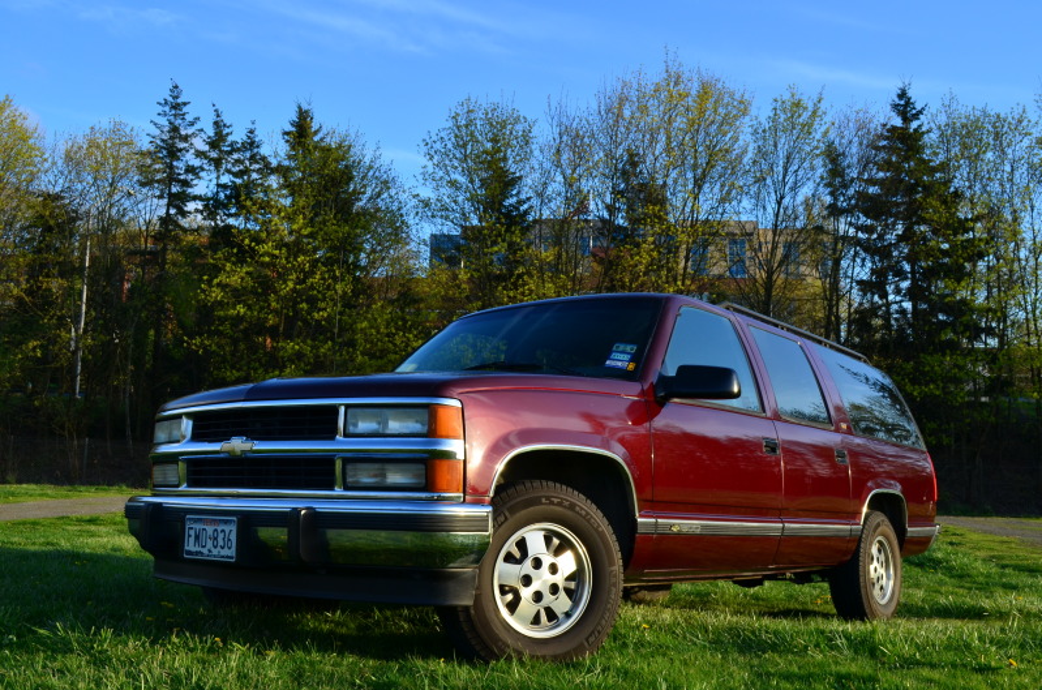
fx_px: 1040
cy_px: 345
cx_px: 521
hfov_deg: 53.2
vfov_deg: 36.7
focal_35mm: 36
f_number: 11
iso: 200
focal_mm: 24
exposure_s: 1/100
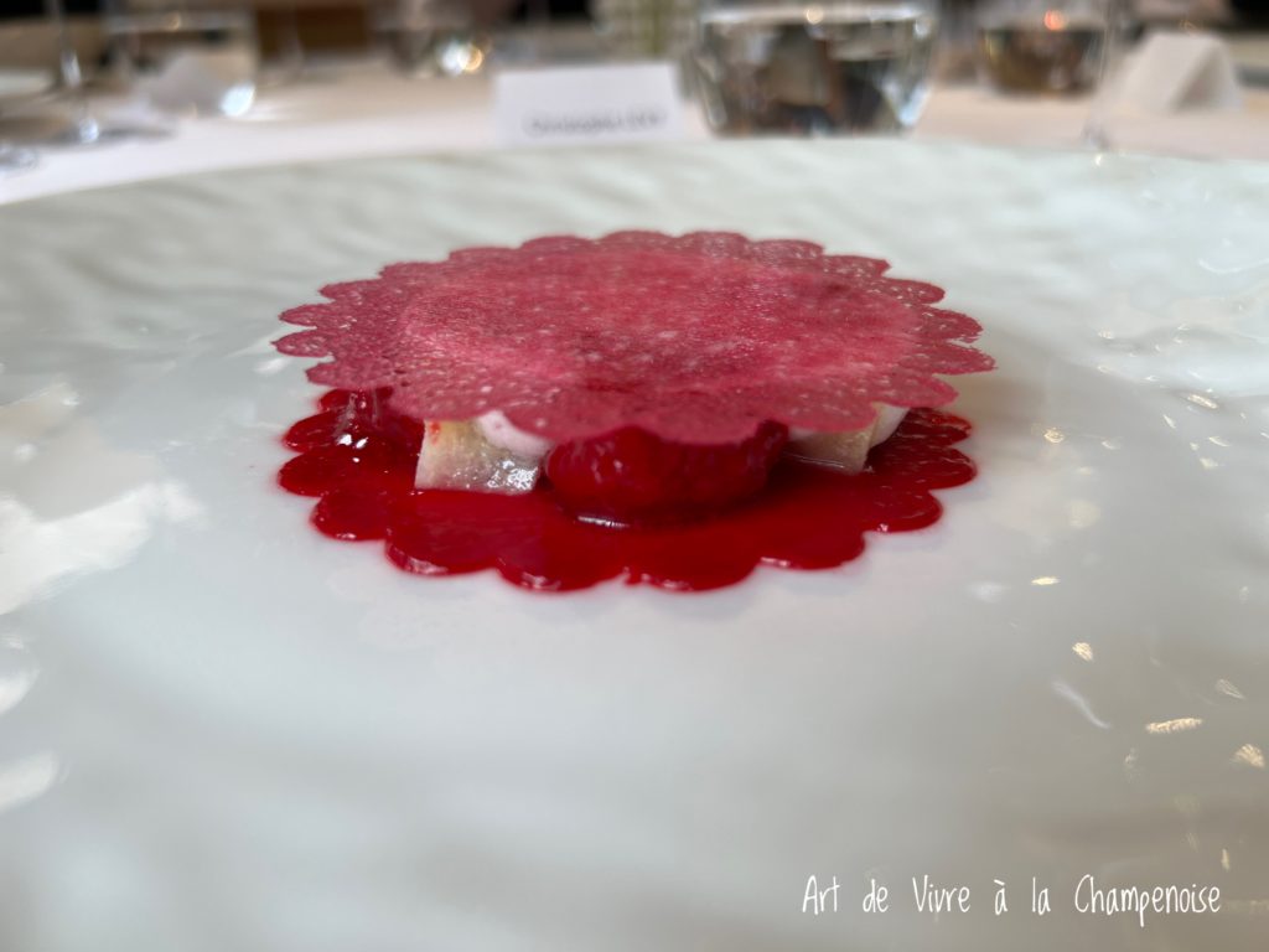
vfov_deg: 53.1
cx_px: 634
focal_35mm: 26
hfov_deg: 67.3
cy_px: 476
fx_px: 953
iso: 32
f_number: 1.5
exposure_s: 1/105
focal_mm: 5.7
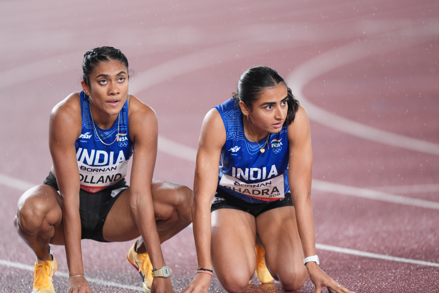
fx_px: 4877
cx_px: 220
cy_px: 146
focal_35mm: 400
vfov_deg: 3.4
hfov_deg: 5.2
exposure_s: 1/1000
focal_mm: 400
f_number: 2.8
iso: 1600
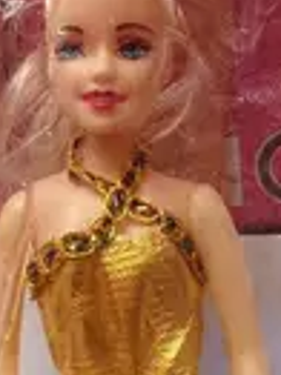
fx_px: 1236
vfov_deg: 16.5
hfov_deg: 13.0
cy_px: 462
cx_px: 175
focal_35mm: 114
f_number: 2.4
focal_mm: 4.28
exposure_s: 1/20
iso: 80
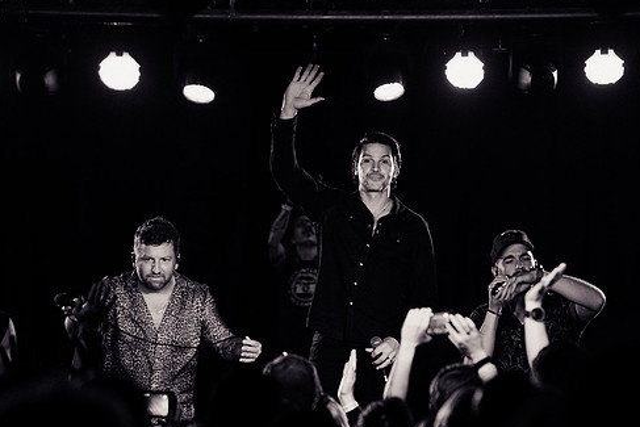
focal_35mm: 218
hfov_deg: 9.4
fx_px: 3876
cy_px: 245
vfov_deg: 6.3
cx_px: 378
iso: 640
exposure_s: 1/250
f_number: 3.5
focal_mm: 180
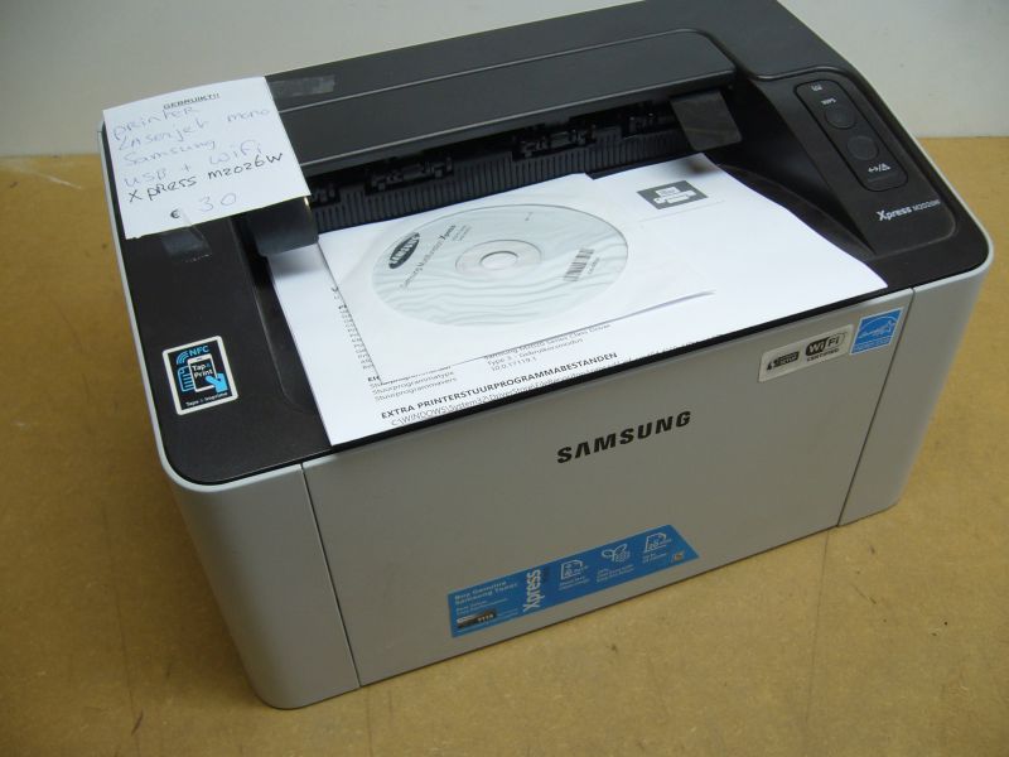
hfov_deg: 52.6
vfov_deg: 40.7
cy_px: 378
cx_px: 504
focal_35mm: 35
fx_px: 1020
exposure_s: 1/25
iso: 80
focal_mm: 5.8
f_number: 2.8
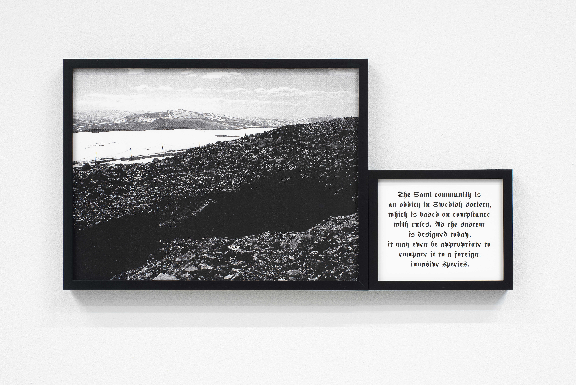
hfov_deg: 39.6
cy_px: 192
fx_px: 800
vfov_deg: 27.0
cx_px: 288
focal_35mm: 50
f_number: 11
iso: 160
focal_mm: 50
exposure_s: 1.3
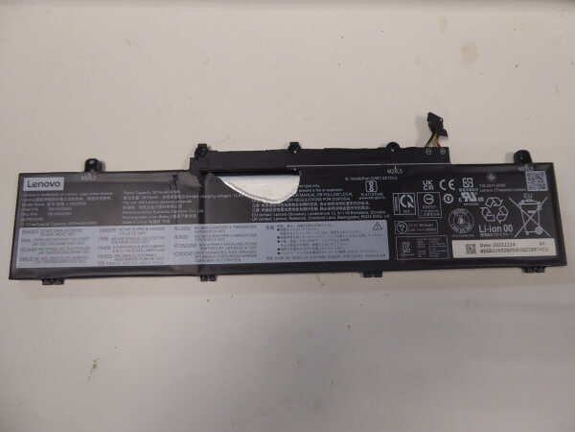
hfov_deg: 69.4
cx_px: 288
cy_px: 216
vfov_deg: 54.9
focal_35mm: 25
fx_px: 415
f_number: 3.3
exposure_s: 1/60
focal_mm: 4.3
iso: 250
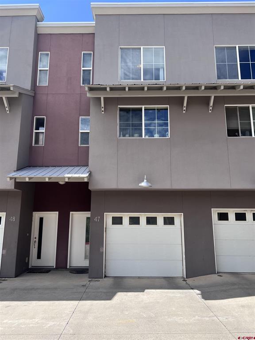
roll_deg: +0.7
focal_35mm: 26
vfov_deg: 67.3
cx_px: 128
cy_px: 170
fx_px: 255
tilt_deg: +11.7
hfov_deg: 53.1
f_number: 1.5
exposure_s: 1/2045
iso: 50
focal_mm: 5.7
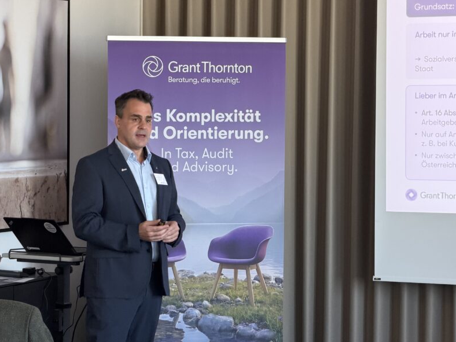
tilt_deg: -2.1
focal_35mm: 130
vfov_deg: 11.4
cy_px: 166
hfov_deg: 15.1
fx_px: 1713
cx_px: 164
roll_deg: -0.4
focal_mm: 16.89
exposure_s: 1/95
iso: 500
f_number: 2.8
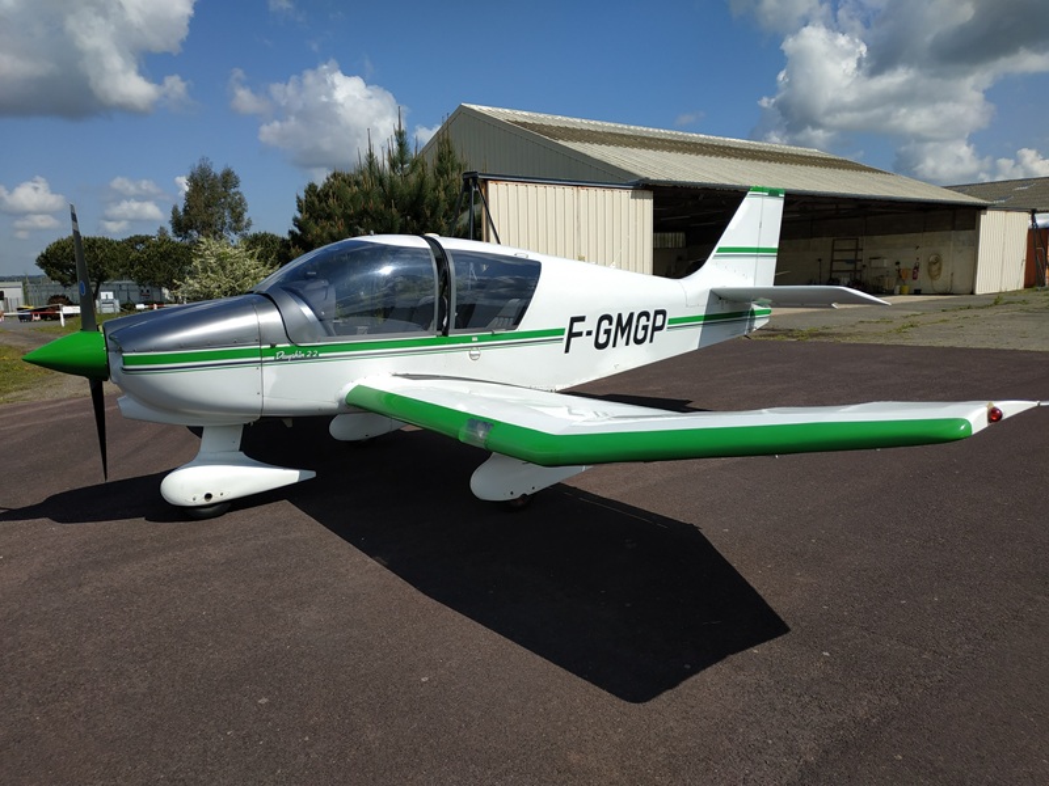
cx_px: 524
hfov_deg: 71.6
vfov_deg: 56.8
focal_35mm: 24
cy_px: 393
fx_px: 727
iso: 100
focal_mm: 3.94
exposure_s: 1/3499
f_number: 1.9
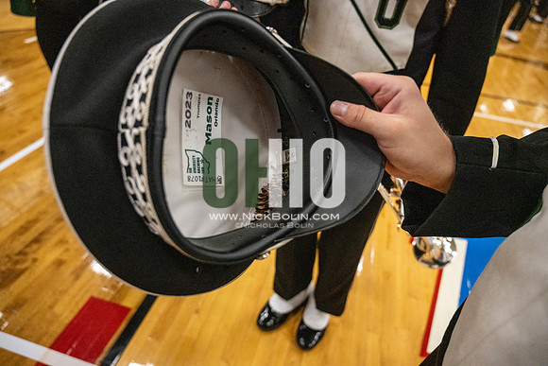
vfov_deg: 53.2
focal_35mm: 24
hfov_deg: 73.7
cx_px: 274
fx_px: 365
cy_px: 183
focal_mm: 24
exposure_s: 1/800
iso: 8000
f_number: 4
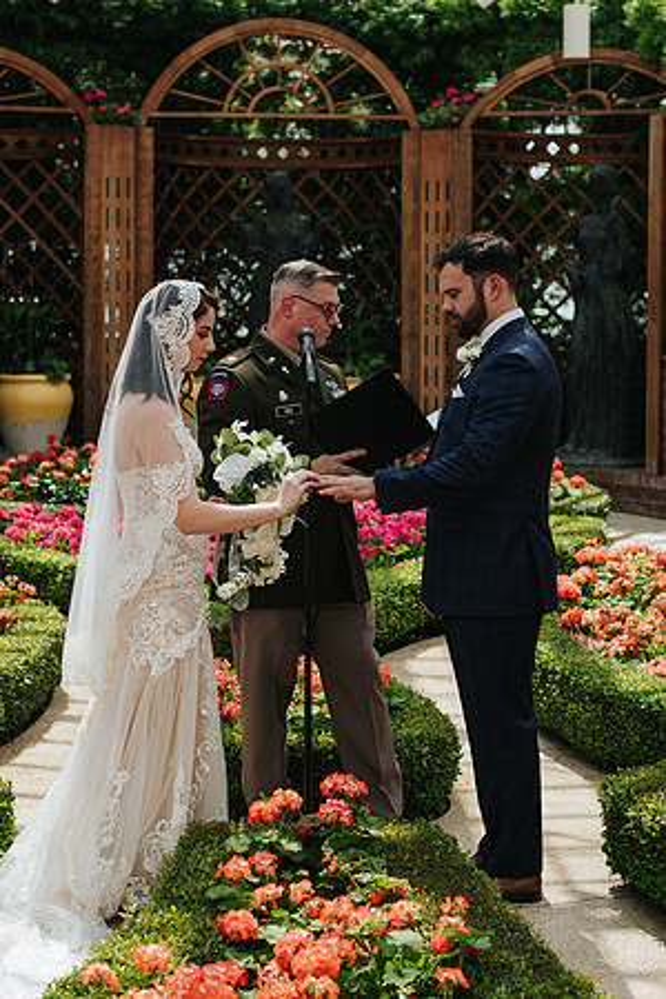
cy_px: 499
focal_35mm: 75
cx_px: 350
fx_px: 2082
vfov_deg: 27.0
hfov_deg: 18.2
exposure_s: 1/1000
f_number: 3.5
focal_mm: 50
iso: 125
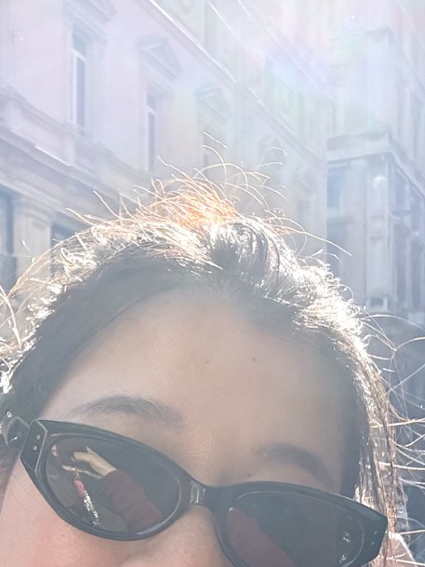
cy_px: 471
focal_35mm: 69
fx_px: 1129
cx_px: 88
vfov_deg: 27.5
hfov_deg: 21.1
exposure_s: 1/338
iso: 40
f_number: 1.9
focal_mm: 2.69
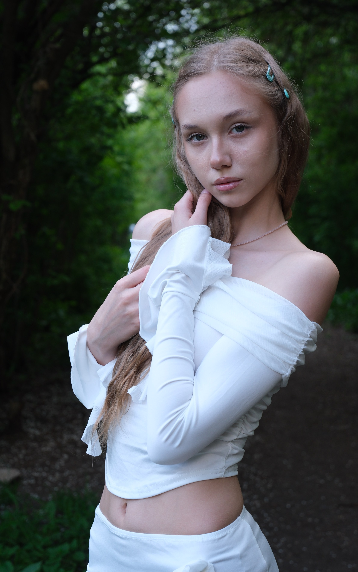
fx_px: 1202
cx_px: 188
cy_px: 286
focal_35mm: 77
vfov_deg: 26.8
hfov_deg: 16.9
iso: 400
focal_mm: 50
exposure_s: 1/105
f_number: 4.8
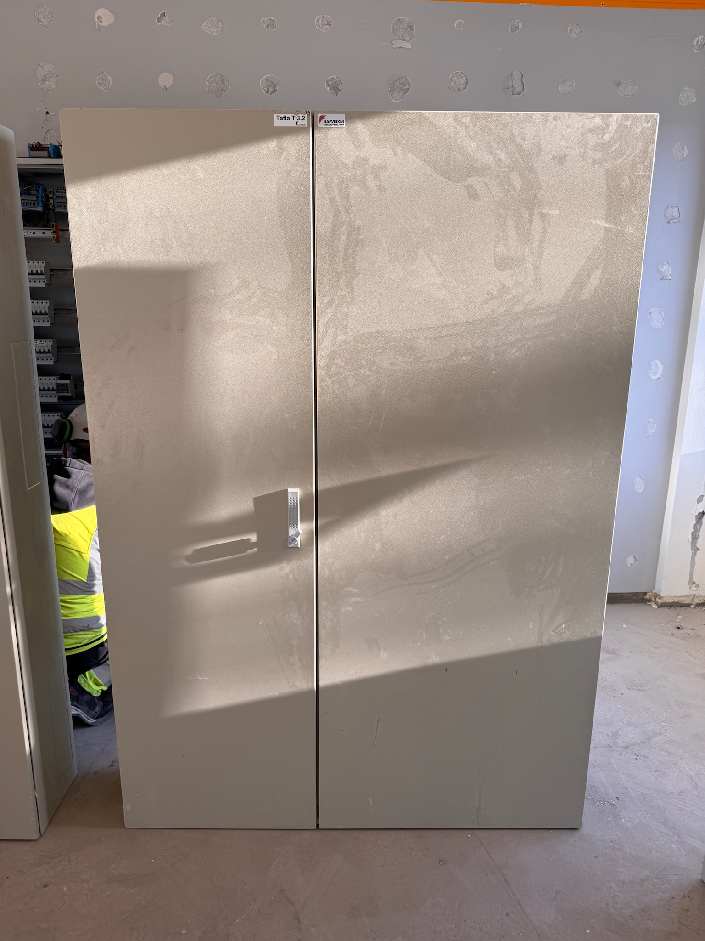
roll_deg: -2.0
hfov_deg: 56.8
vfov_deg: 71.6
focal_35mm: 24
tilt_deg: -13.1
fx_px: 652
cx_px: 352
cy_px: 470
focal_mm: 6.76
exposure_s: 1/216
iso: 64
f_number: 1.78
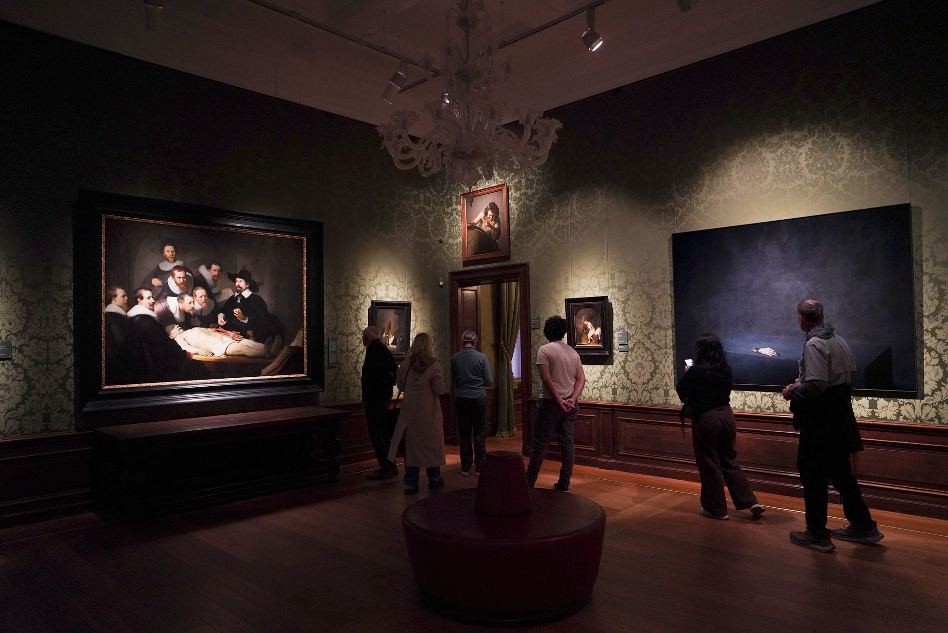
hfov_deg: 73.7
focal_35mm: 24
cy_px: 316
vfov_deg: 53.1
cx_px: 474
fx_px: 632
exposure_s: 1/80
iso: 3200
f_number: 2.8
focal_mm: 24
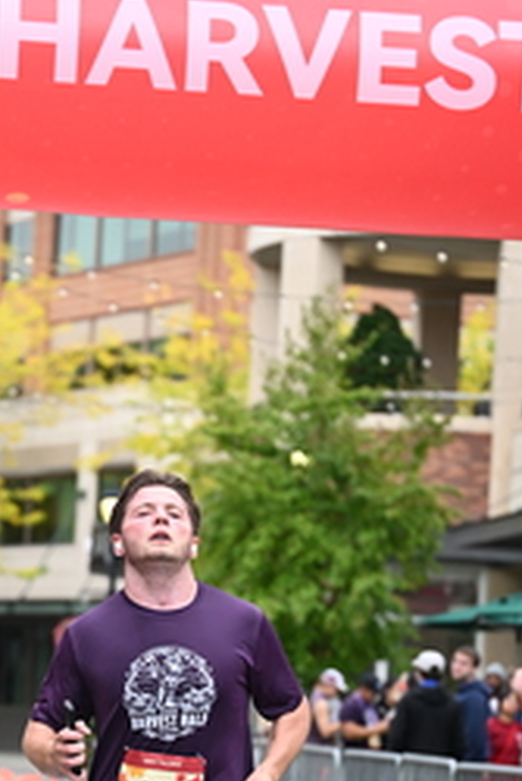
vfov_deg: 13.3
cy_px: 628
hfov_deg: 8.9
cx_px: 55
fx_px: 3345
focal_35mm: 154
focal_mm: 70
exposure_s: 1/2000
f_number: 2.8
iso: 640
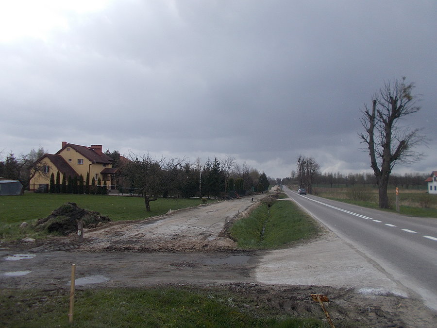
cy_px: 164
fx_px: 328
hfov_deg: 67.3
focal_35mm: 26
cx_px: 218
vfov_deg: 53.1
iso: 80
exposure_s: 1/200
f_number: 8
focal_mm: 4.6
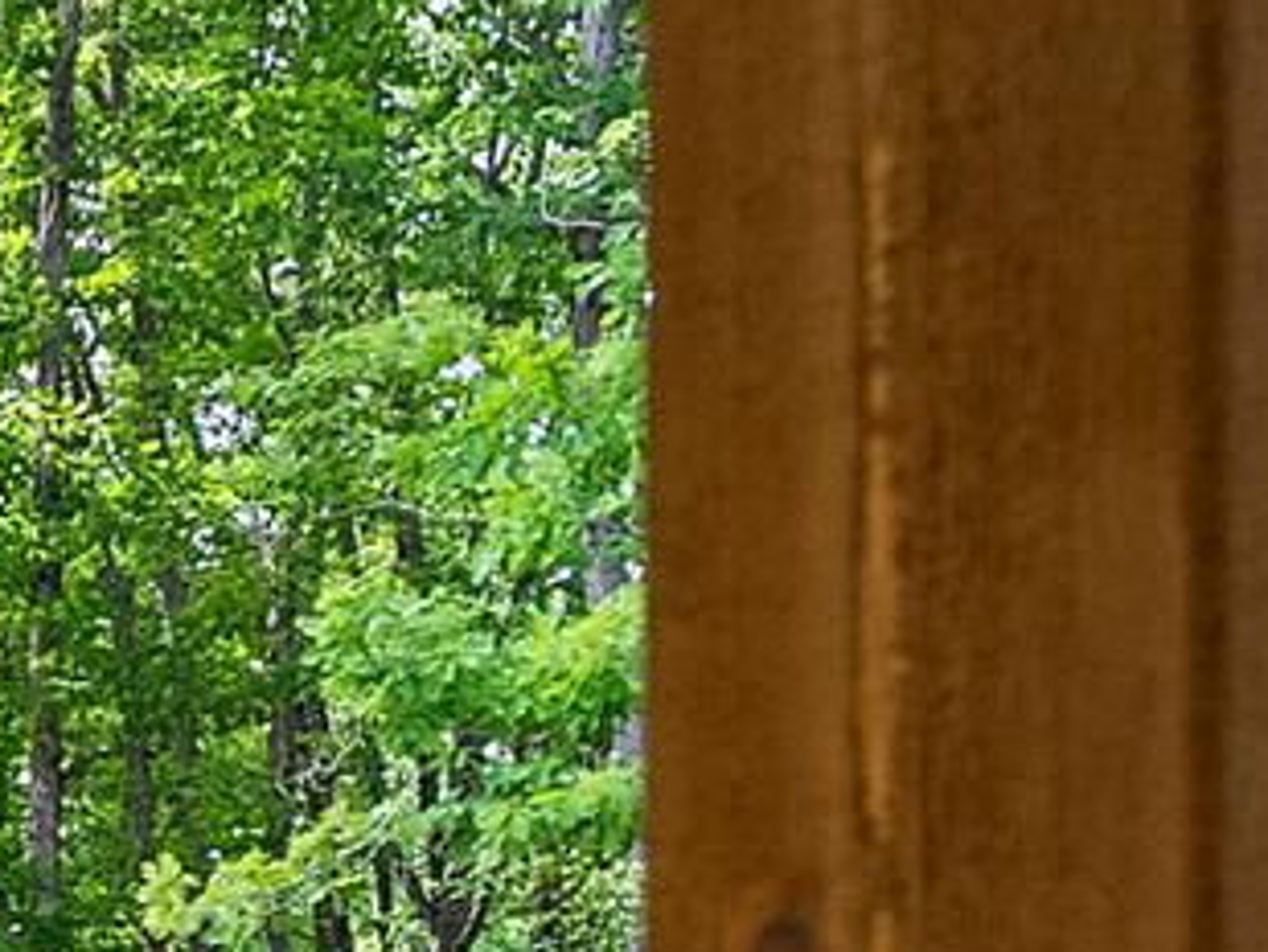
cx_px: -2815
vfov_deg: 9.5
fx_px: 5607
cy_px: 1256
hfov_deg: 9.4
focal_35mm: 153
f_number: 8
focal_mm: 24
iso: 800
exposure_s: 1/60
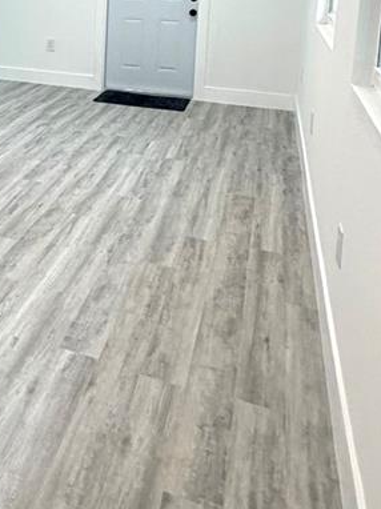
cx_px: -60
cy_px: 52
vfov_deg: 39.8
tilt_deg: -8.3
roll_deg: +0.1
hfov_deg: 29.0
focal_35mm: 44
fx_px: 646
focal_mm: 2.22
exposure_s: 1/120
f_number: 2.2
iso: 200
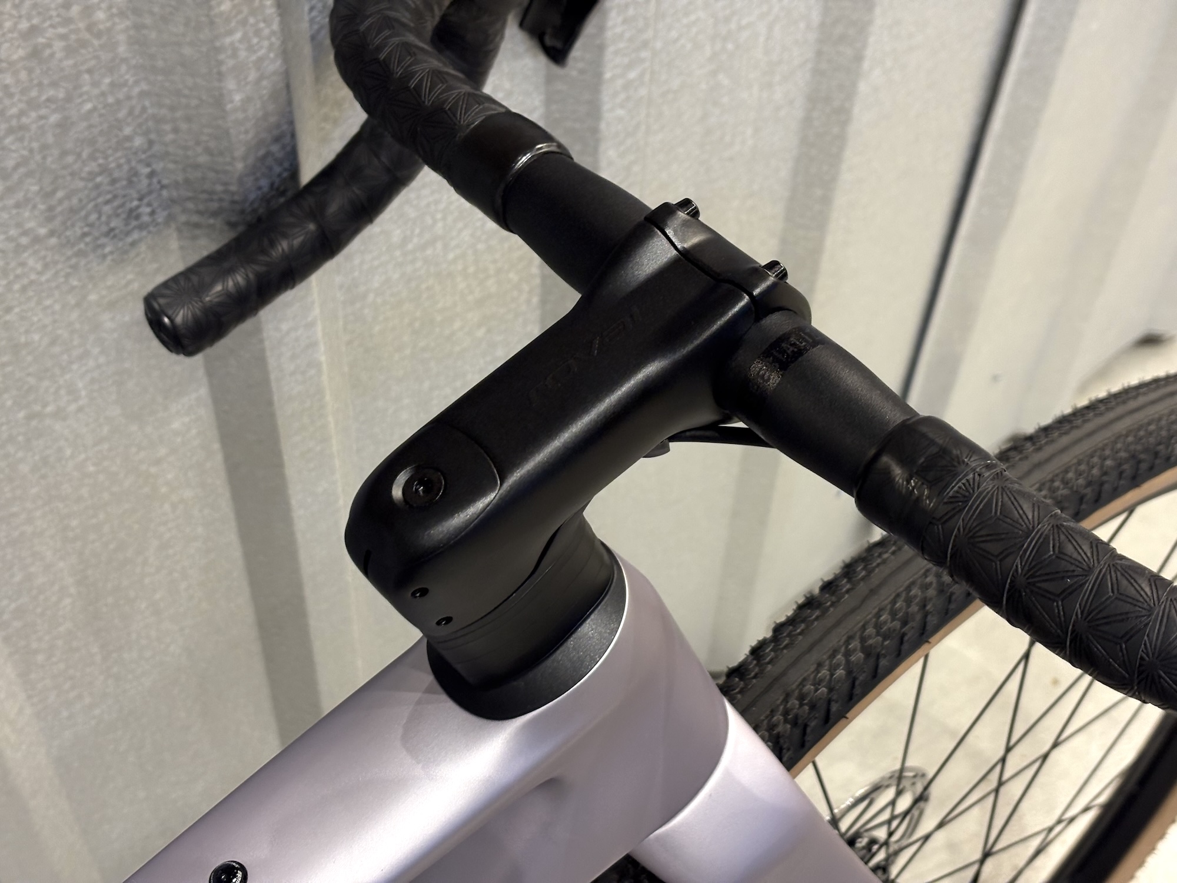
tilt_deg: -52.8
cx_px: 588
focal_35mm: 52
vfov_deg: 28.0
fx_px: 1768
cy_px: 442
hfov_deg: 36.8
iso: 100
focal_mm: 5.96
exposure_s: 1/50
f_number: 1.6
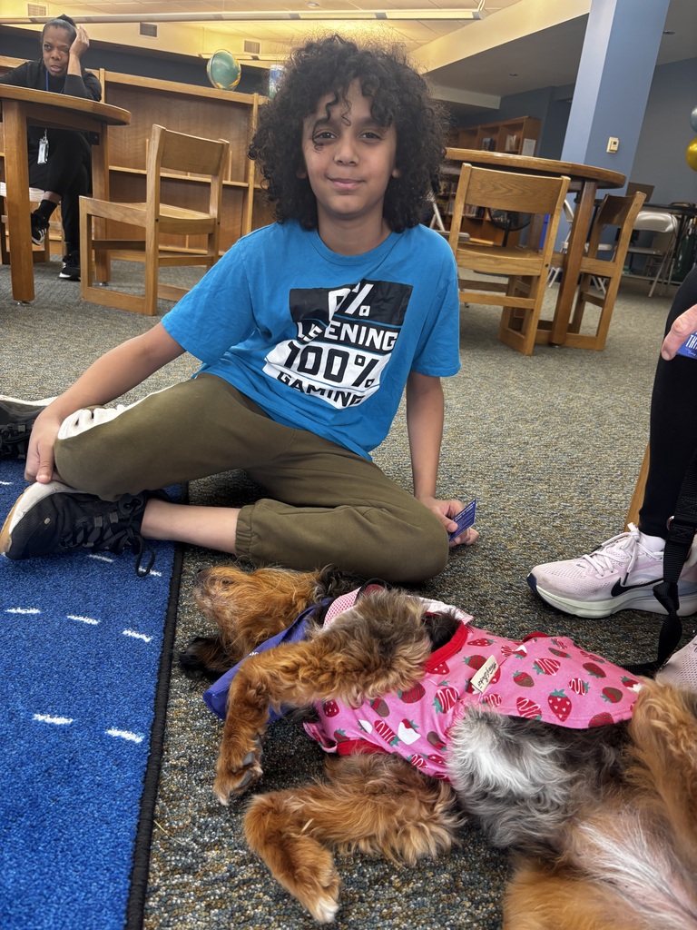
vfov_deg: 67.3
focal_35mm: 26
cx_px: 348
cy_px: 465
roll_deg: -6.3
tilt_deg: -19.4
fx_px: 698
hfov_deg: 53.1
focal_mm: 5.96
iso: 125
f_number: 1.6
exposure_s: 1/60
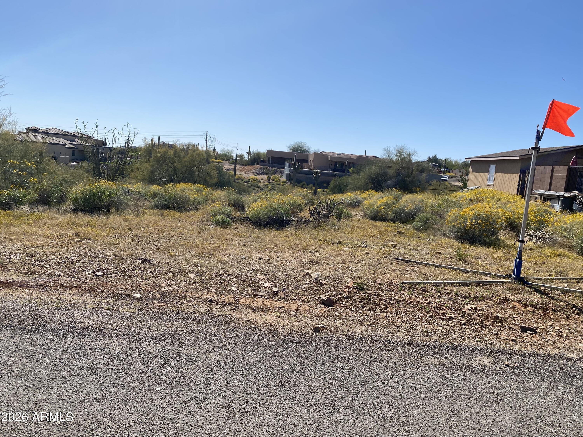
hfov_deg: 67.3
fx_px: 438
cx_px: 292
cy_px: 218
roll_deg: -5.9
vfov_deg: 53.1
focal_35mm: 26
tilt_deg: -7.4
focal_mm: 4.25
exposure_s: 1/4274
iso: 32
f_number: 1.8
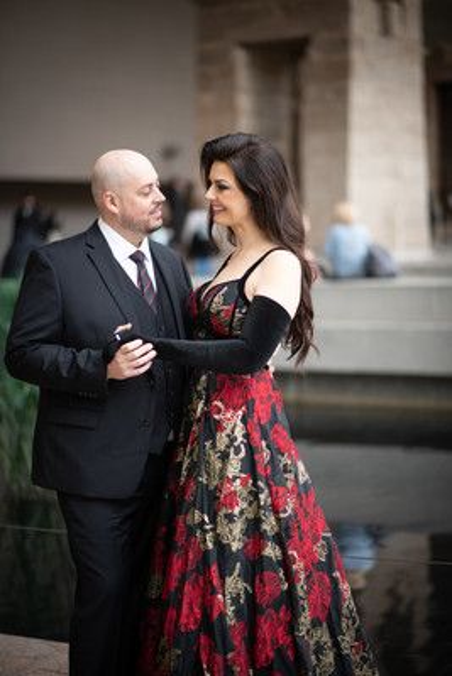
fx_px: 1599
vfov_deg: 23.9
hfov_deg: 16.1
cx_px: 226
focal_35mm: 85
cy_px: 338
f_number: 1.8
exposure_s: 1/200
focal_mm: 85
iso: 250
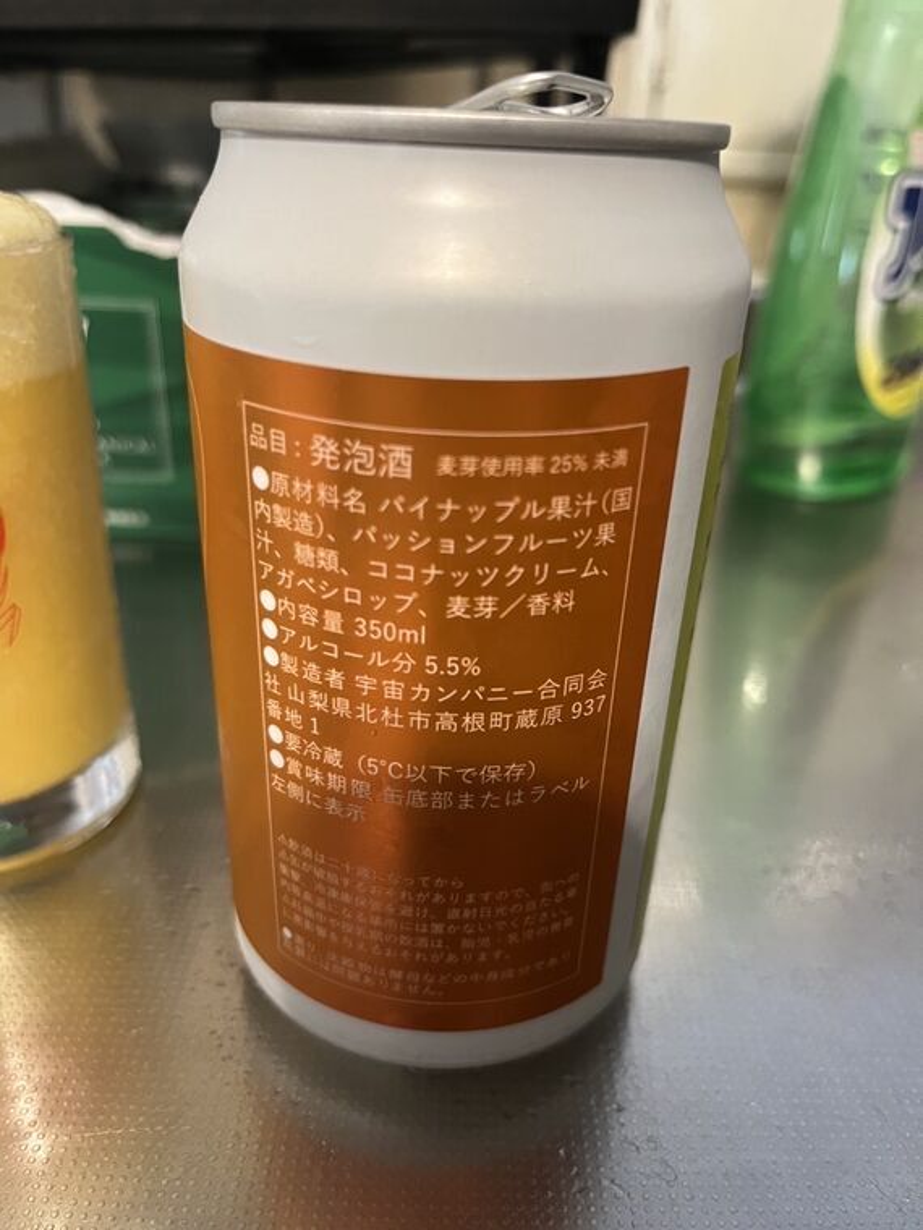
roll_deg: -3.4
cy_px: 615
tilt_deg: -27.3
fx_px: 924
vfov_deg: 67.3
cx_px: 462
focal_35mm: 26
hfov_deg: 53.1
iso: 500
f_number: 1.6
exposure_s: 1/40
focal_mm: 5.1
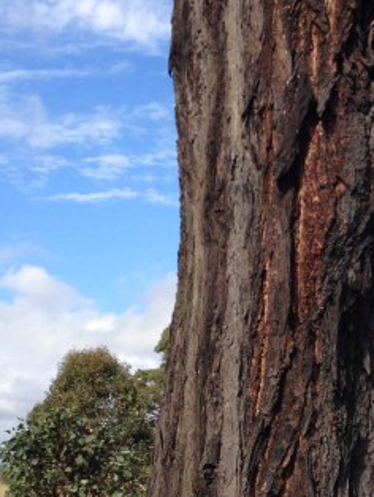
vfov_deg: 23.2
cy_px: 290
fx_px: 1208
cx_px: 285
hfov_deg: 17.5
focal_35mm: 84
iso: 50
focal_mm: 4.12
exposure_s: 1/1290
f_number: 2.4
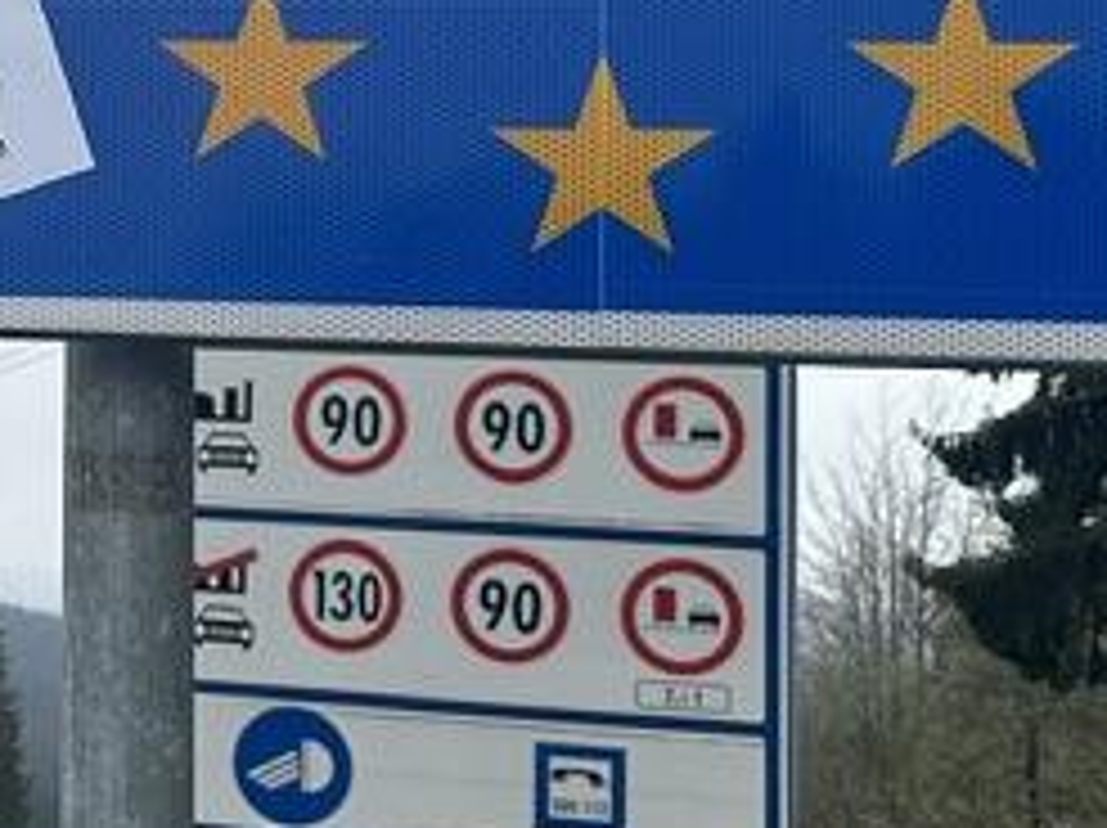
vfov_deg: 14.6
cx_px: -369
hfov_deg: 18.2
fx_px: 3195
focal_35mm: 100
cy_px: 94
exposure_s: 1/1541
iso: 80
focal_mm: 6.86
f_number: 1.78
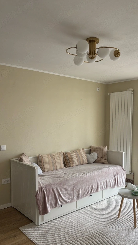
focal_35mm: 31
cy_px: 129
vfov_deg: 62.6
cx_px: 77
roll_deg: -0.9
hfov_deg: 37.7
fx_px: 202
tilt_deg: -3.5
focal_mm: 5.96
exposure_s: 1/126
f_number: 1.6
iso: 50
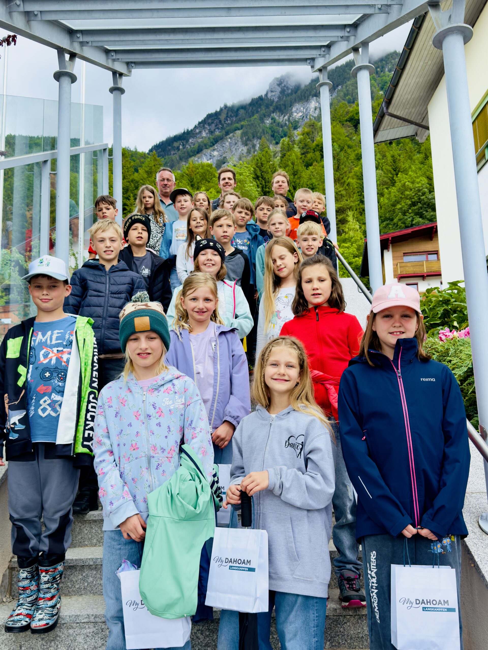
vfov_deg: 52.6
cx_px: 244
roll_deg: +1.2
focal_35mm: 35
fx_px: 658
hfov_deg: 40.7
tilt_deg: +11.6
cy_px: 325
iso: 100
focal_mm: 6.76
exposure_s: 1/1757
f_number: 1.78
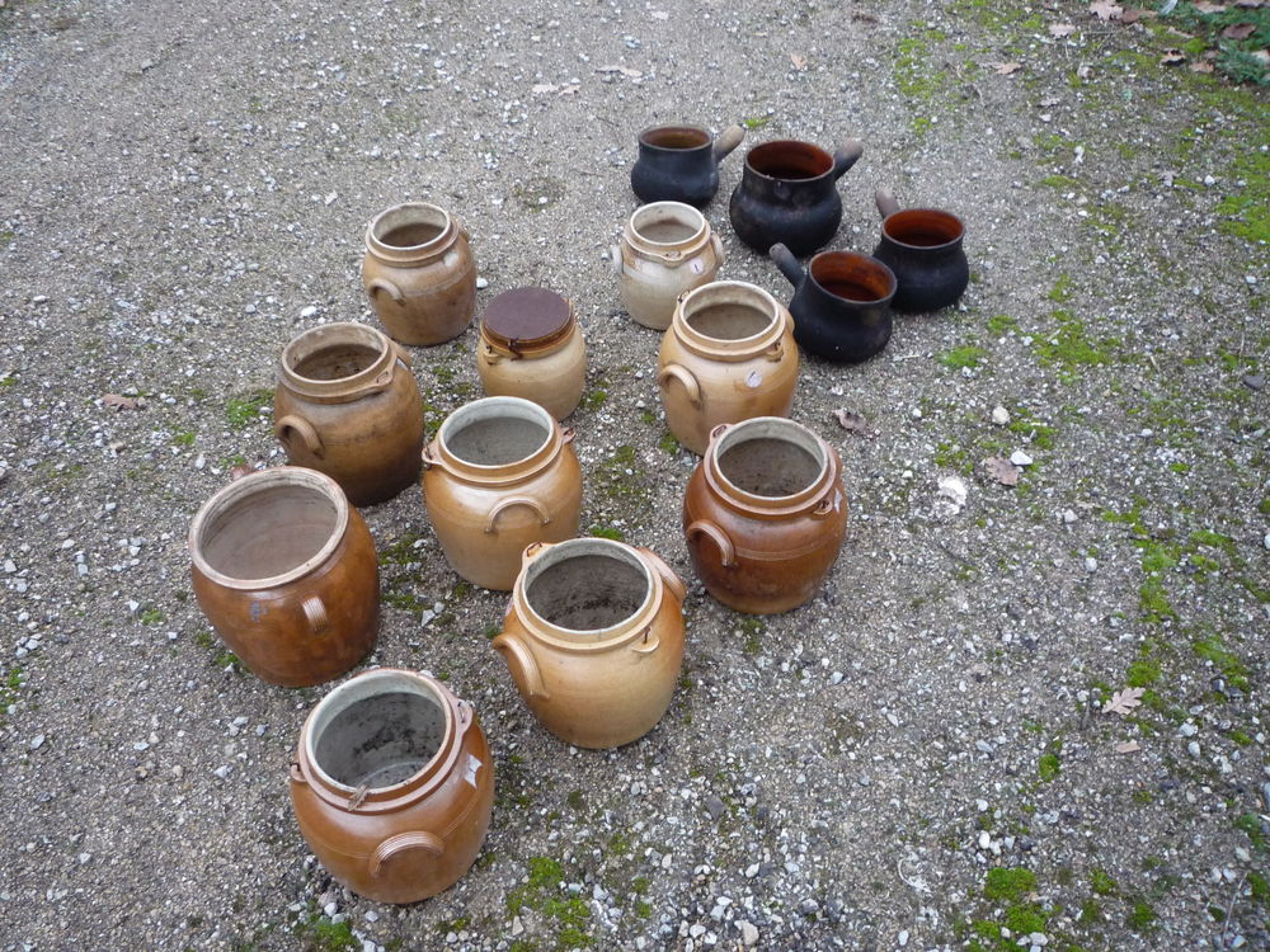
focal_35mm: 30
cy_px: 476
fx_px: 1101
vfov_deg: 46.8
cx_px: 635
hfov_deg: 60.0
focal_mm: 5.2
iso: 250
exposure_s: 1/30
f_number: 3.3
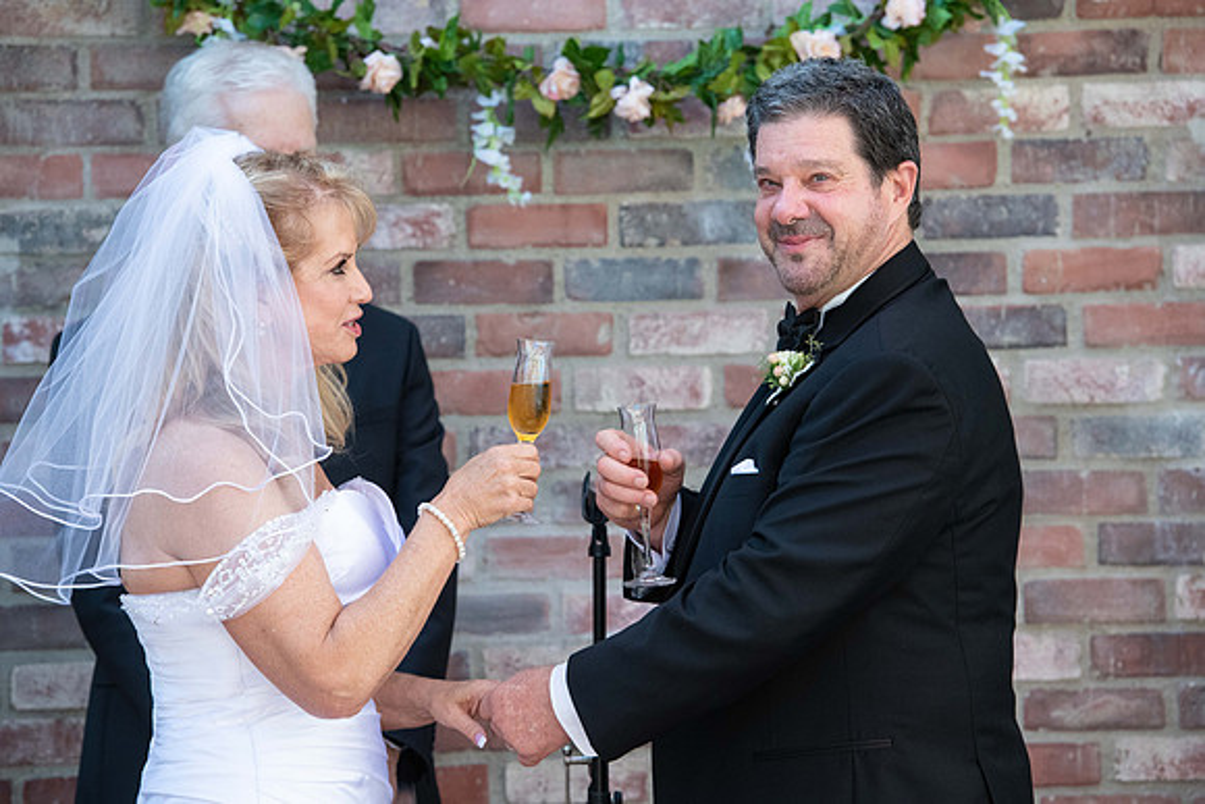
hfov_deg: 13.7
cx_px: 602
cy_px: 402
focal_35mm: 150
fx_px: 5022
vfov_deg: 9.2
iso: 1250
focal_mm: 150
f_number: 5
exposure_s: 1/1000
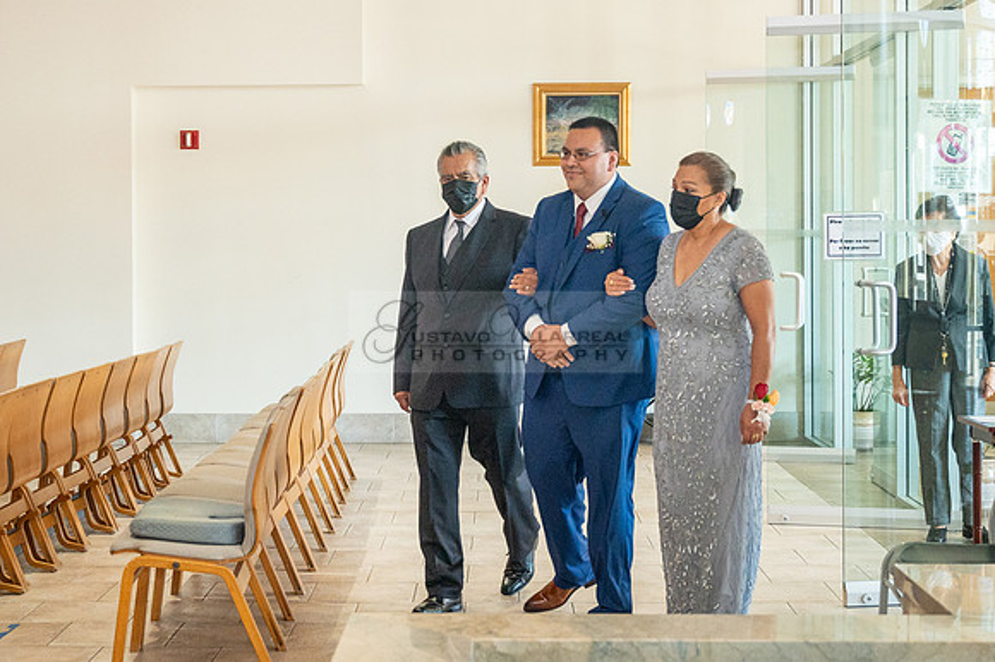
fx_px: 1819
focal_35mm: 66
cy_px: 267
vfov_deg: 20.6
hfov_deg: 30.6
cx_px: 427
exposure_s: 1/250
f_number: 4
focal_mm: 41
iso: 1600
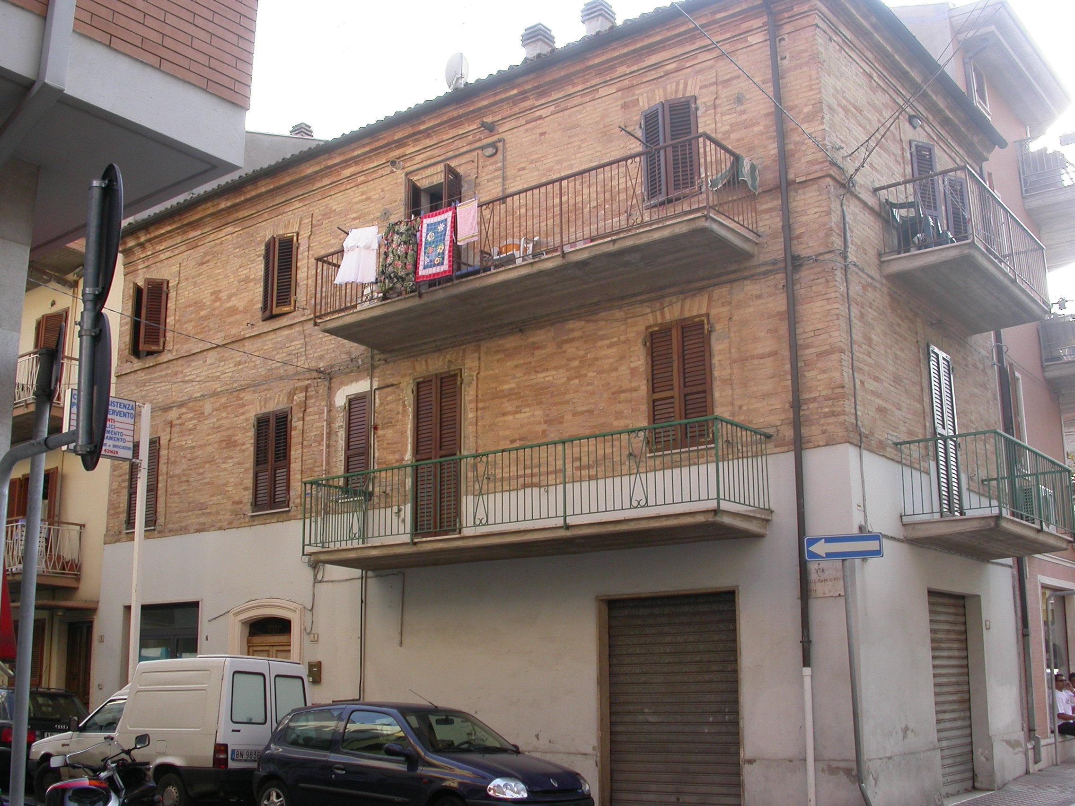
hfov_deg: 49.0
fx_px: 1180
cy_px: 403
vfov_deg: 37.7
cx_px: 538
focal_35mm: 38
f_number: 5.3
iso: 100
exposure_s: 1/126
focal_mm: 7.85
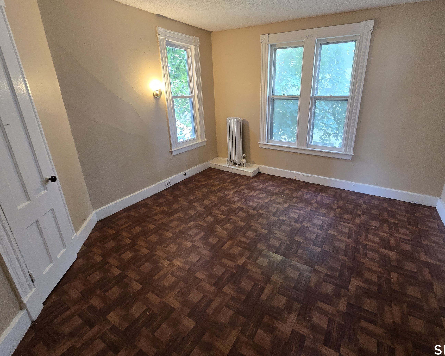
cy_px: 161
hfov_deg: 96.3
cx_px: 249
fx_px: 198
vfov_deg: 83.8
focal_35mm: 15
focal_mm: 2.2
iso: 320
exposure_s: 1/60
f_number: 2.2
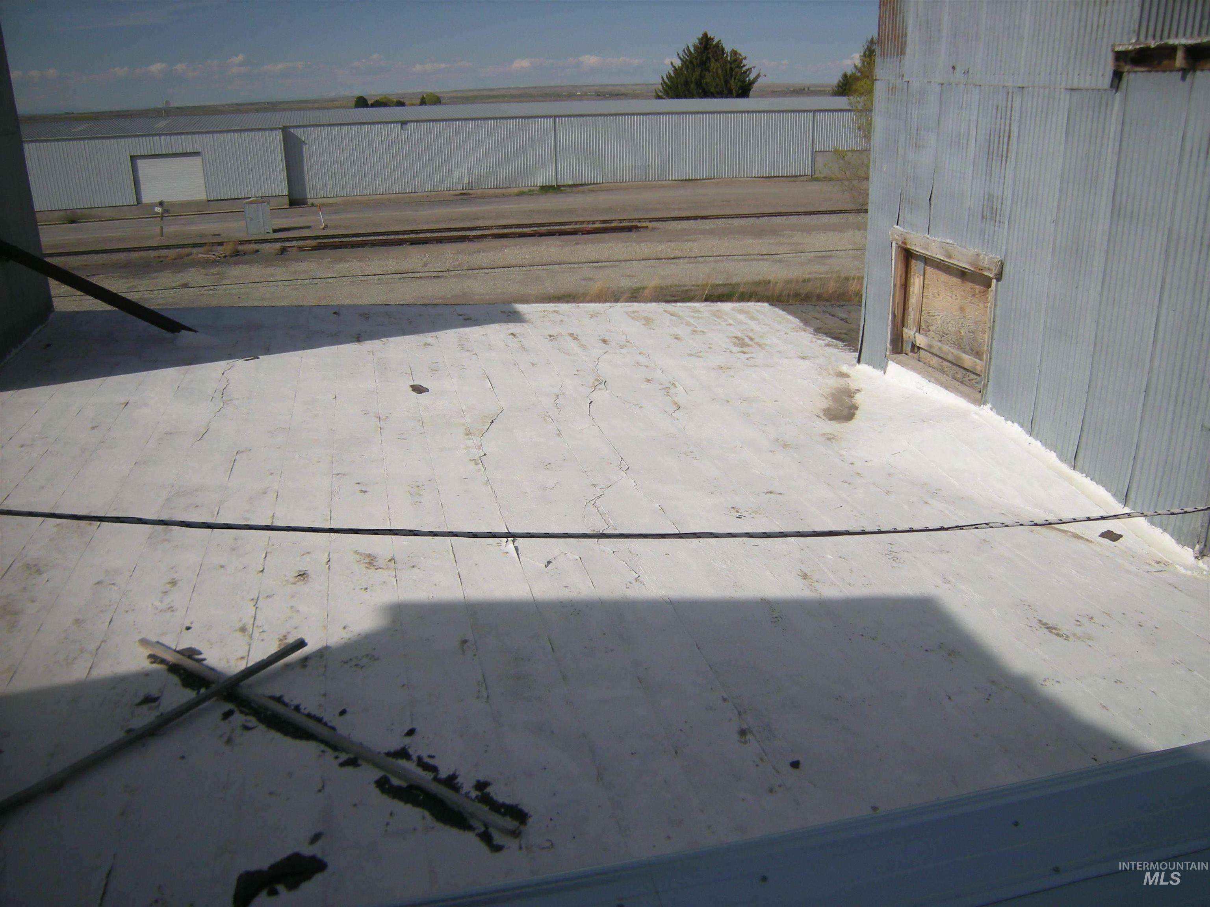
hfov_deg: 63.4
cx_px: 605
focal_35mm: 28
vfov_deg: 49.7
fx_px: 979
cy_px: 454
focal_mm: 4.7
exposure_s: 1/664
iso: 64
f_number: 5.6
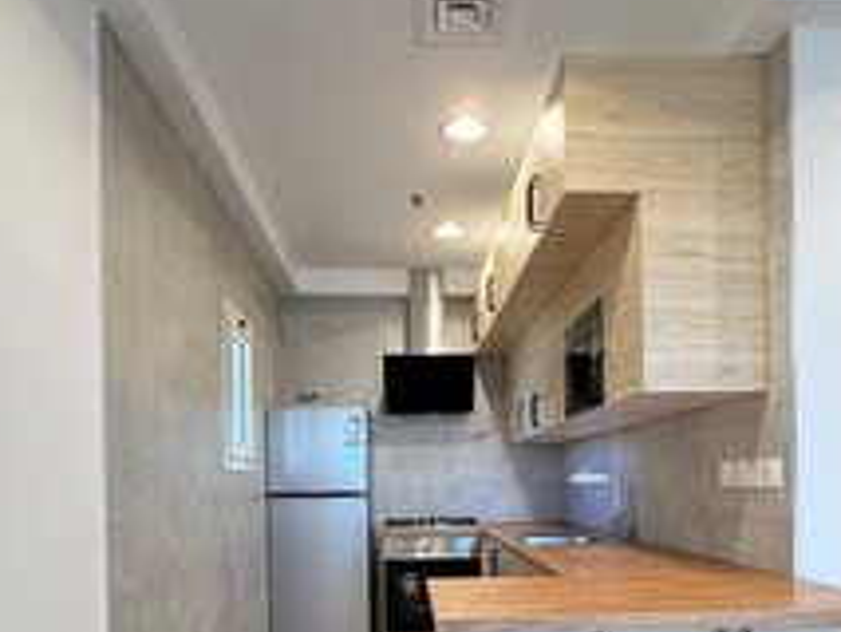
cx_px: 456
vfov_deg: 44.9
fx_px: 729
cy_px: 488
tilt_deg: +0.4
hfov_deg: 59.8
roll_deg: +1.0
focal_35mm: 30
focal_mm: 2.22
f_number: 2.2
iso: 125
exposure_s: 1/100
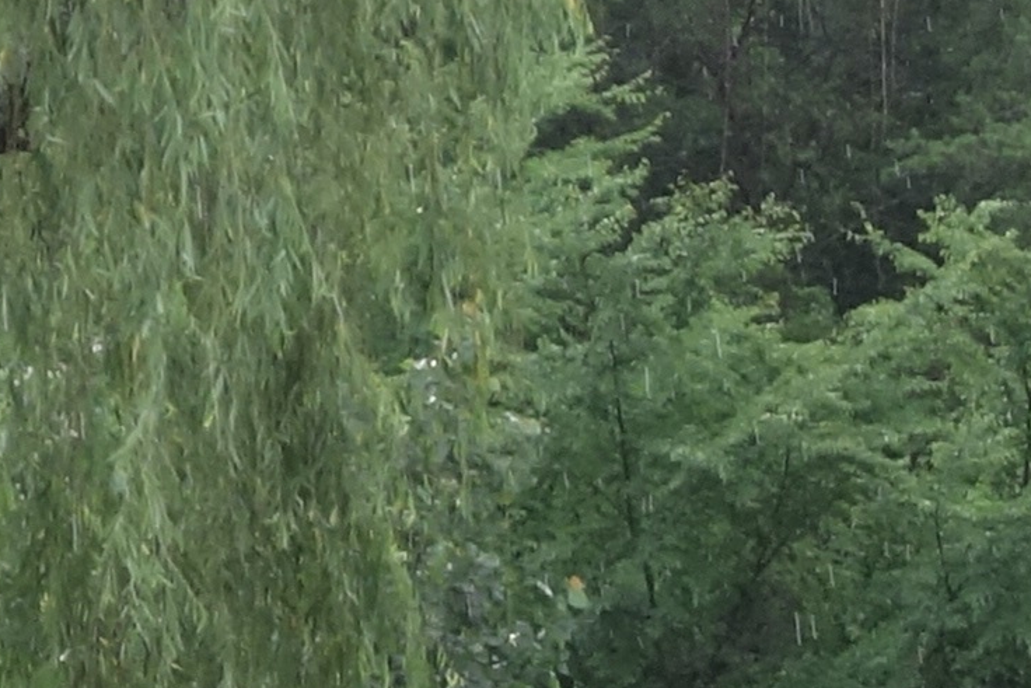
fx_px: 9796
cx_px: 2828
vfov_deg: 3.9
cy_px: 2252
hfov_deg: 5.7
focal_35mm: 342
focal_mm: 17.18
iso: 320
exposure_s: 1/250
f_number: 5
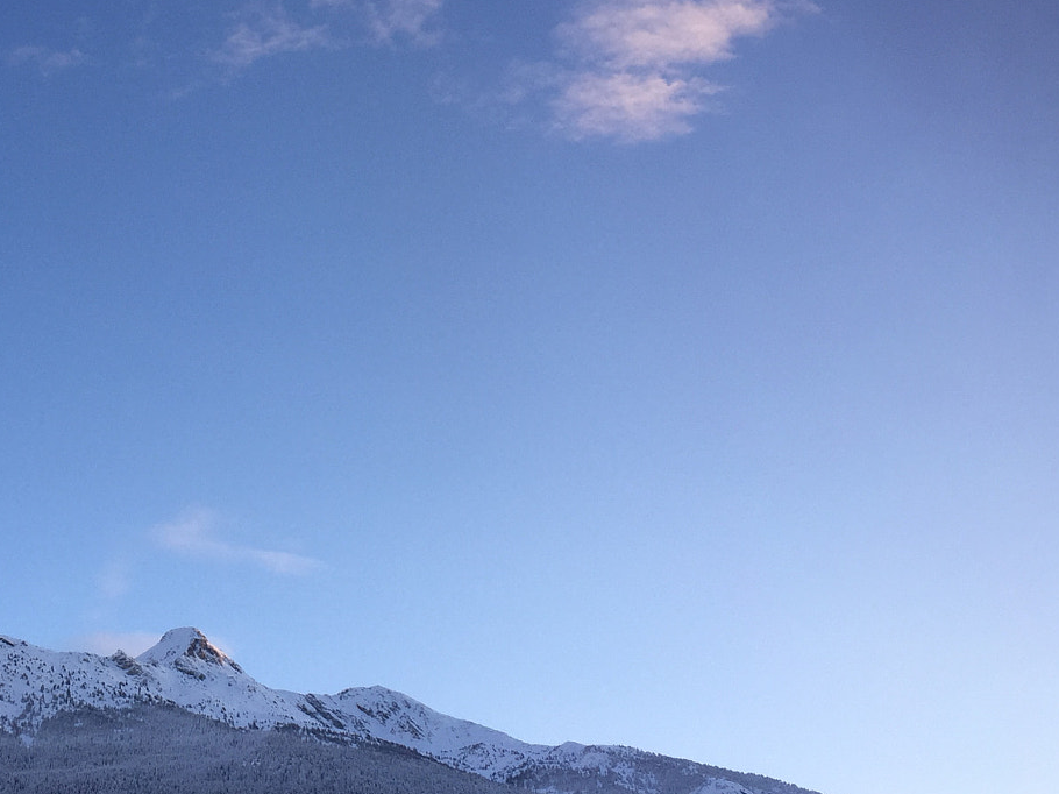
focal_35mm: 51
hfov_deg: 36.1
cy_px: 355
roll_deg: -3.0
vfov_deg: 28.5
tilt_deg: +30.5
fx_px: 1560
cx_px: 199
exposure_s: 1/102
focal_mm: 4.15
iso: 32
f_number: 2.2
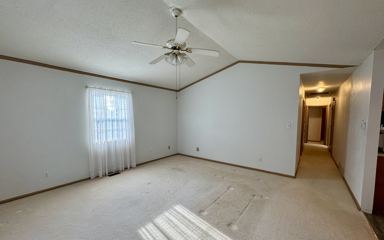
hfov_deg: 101.5
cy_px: 129
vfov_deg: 74.7
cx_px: 192
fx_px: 157
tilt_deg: -5.7
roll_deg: +0.1
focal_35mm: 15
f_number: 2.2
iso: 200
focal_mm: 2.22
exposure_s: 1/120
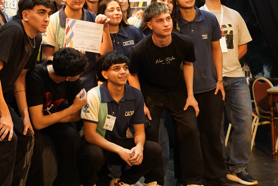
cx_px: 58
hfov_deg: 25.9
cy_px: 44
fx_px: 595
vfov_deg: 17.6
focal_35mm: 77
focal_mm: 28
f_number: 2.8
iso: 800
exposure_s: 1/60
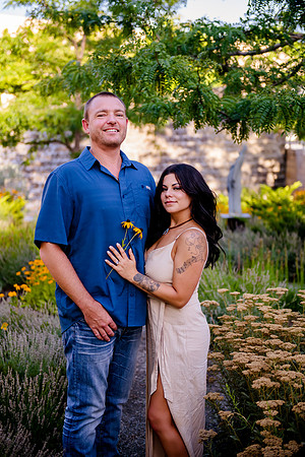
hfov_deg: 24.2
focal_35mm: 56
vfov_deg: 35.6
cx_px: 152
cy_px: 228
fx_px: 712
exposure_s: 1/800
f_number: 2.8
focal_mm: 56
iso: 640
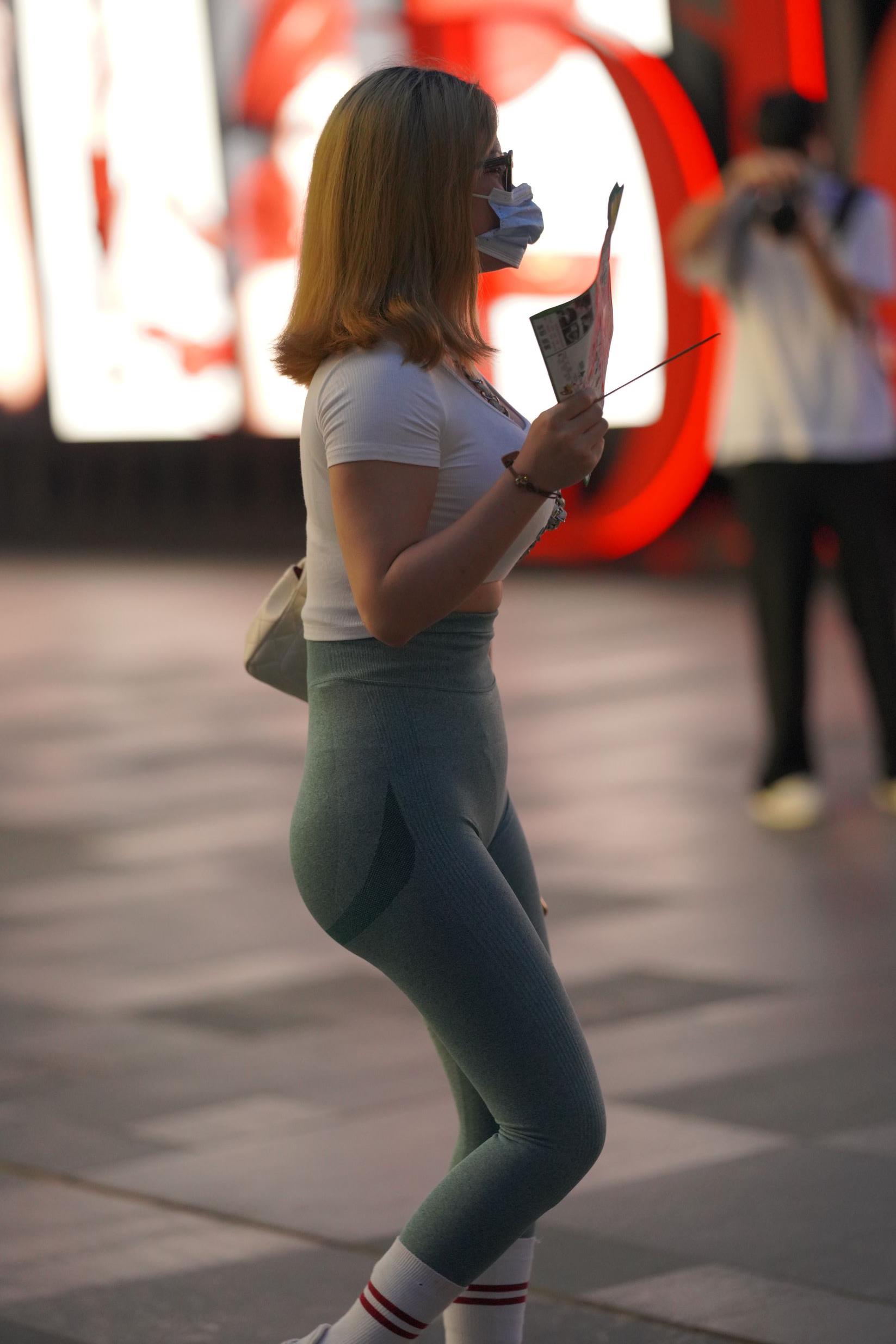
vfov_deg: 15.2
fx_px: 5040
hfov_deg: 10.2
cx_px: 448
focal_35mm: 135
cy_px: 672
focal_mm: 135
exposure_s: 1/640
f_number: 1.8
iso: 2500
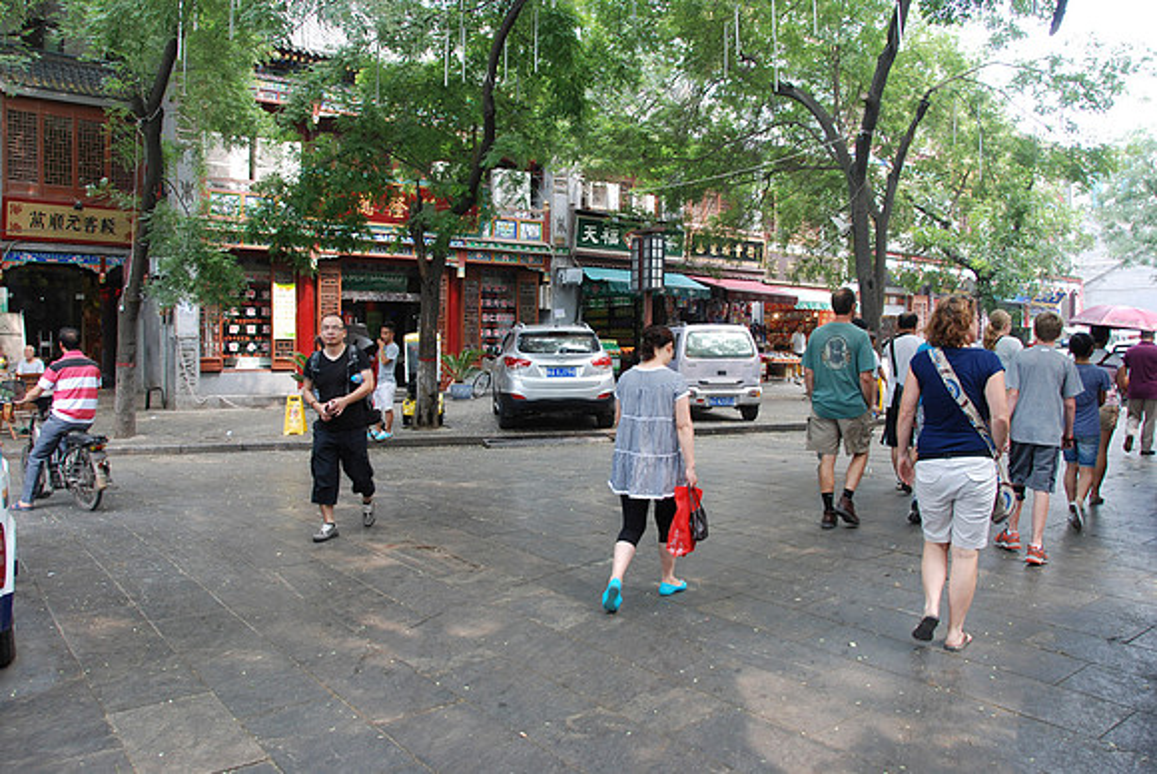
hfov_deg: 67.3
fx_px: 869
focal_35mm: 27
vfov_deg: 48.0
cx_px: 578
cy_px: 387
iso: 200
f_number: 4.5
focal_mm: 18
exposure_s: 1/80
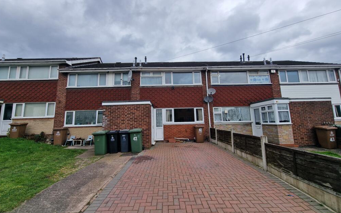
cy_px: 102
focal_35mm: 14
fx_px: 130
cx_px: 169
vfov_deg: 78.6
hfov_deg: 105.3
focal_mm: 2.2
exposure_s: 1/1052
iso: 50
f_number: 2.2
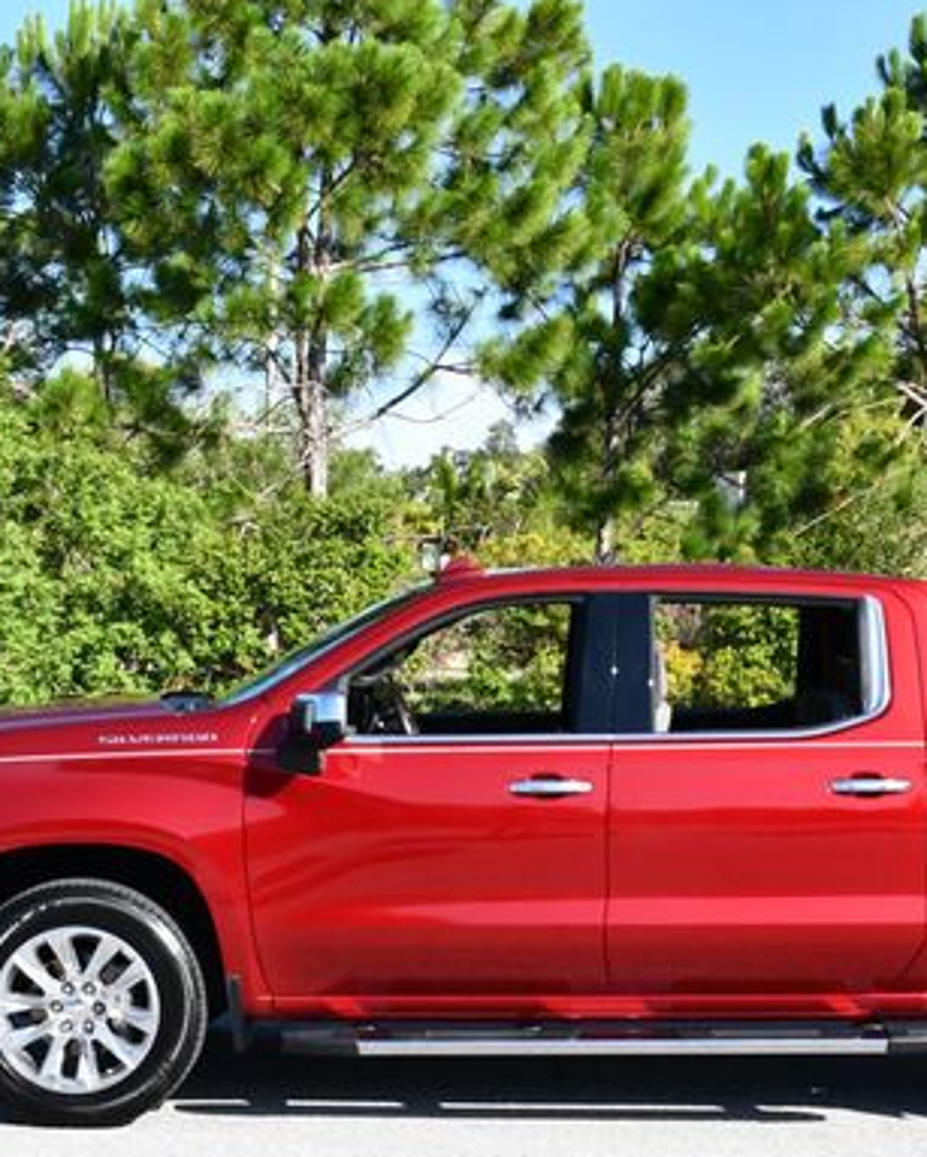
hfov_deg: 22.1
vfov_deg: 27.5
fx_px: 2364
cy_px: 640
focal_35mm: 69
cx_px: 643
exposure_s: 1/250
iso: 180
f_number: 8
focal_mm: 22
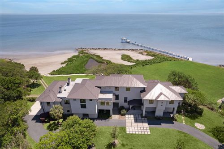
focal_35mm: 22
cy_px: 74
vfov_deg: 57.2
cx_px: 112
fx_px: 137
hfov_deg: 78.6
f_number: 2.8
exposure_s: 1/3000
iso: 140
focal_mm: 8.38
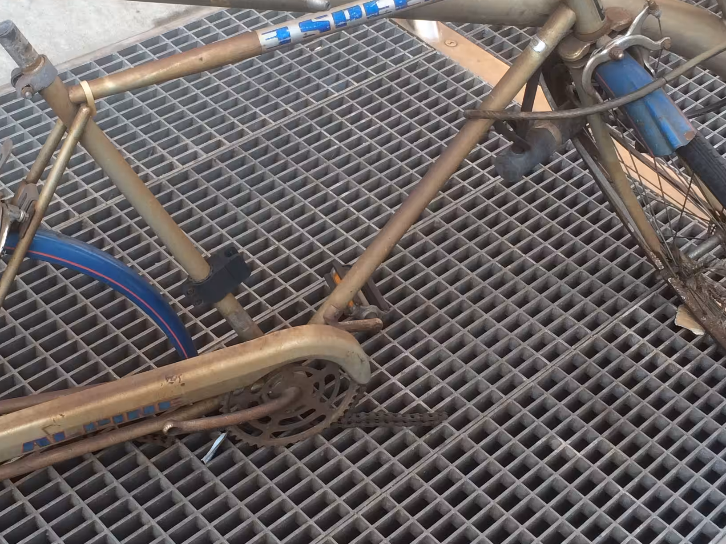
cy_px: 239
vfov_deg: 25.2
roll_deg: -10.5
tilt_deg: -44.2
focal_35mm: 58
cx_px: 281
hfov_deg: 33.1
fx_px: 1216
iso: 32
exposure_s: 1/175
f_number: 2.2
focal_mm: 4.15
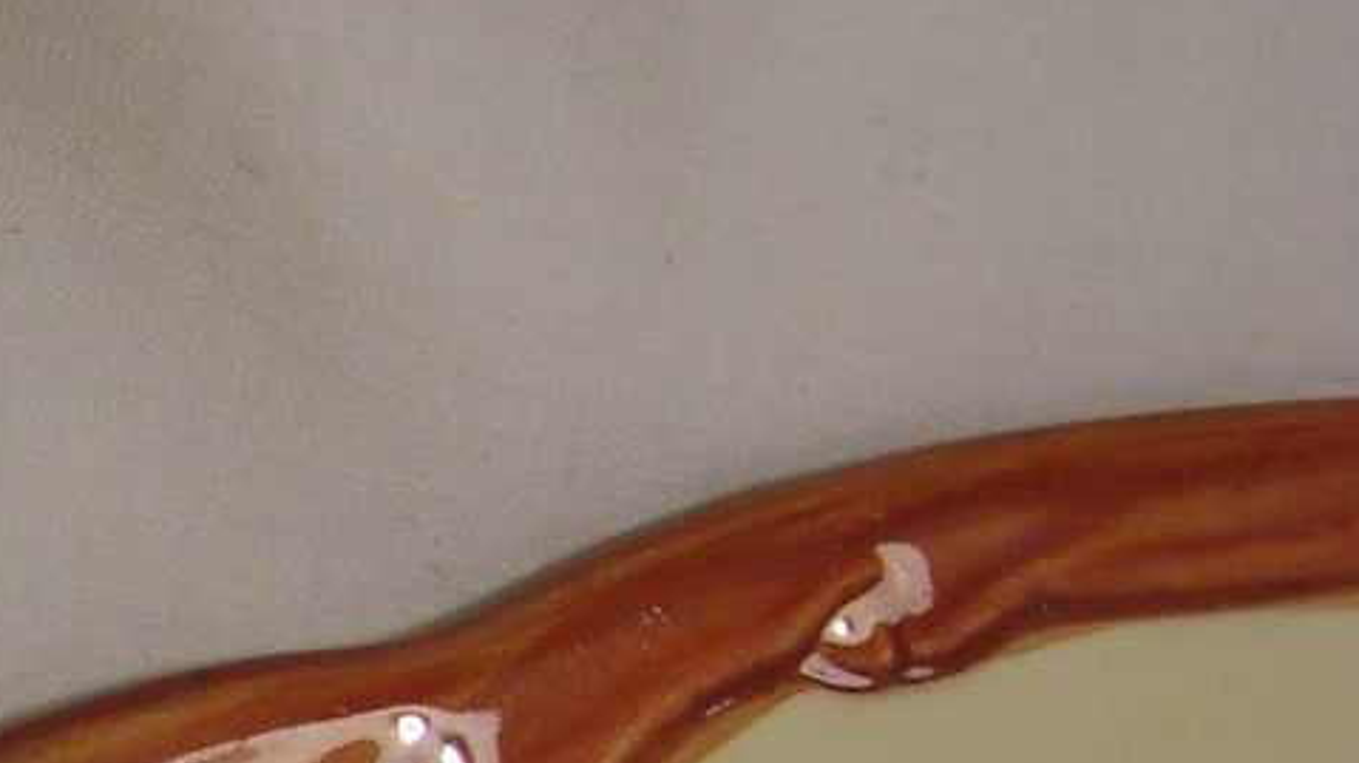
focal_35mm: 101
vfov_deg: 11.6
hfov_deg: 19.9
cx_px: -270
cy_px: 1018
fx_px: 3638
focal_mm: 5.6
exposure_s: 1/180
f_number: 2.8
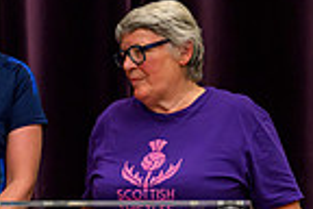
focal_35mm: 220
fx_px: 1913
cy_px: 242
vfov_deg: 6.2
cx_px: -253
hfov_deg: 9.0
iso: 4000
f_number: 3.5
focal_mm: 49
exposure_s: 1/250
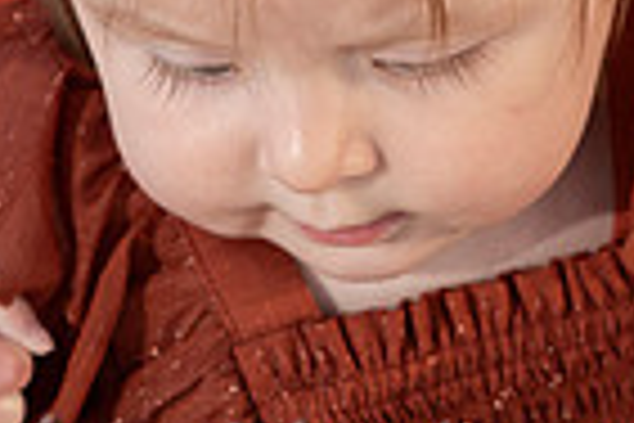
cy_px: 209
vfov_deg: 3.0
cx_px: 202
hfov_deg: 4.6
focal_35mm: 453
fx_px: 7977
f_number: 4
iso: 160
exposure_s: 1/250
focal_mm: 110
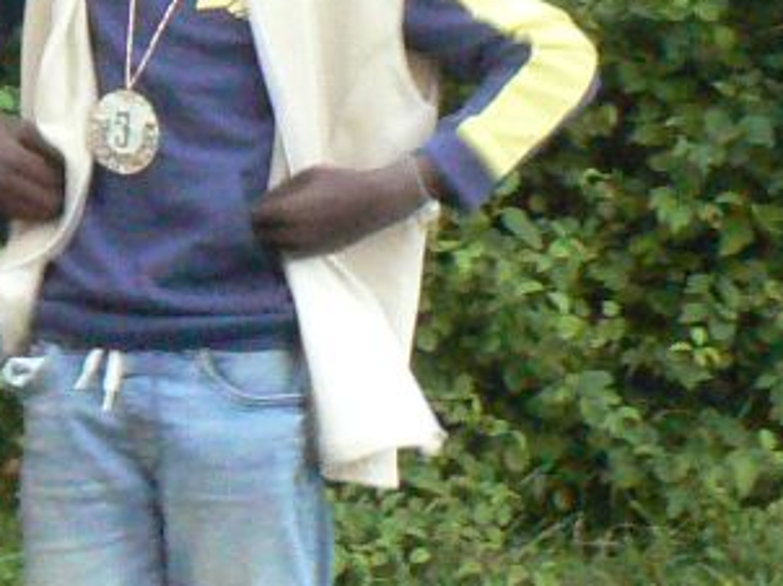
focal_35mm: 334
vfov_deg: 4.4
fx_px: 7549
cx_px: -910
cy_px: -236
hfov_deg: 5.8
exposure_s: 1/10
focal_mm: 11.6
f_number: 7.1
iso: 400
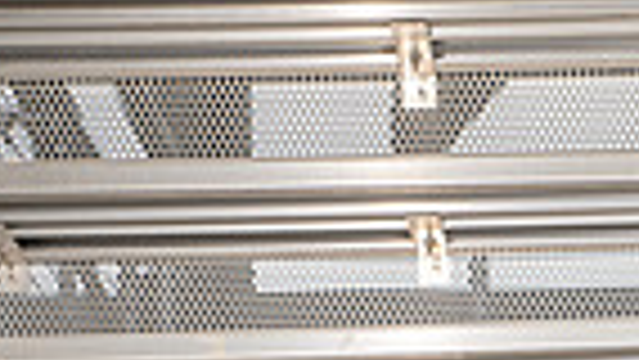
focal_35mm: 133
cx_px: 576
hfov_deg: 15.9
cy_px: 954
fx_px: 2254
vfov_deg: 8.2
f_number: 7.1
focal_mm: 40
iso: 200
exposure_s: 1/320
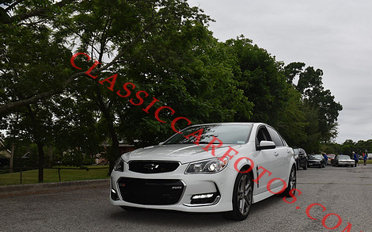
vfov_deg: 36.9
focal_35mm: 34
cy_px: 149
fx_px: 344
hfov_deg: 56.3
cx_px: 222
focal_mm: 18
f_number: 5.6
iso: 100
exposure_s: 1/125
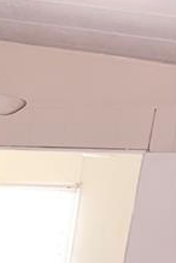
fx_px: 697
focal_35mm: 95
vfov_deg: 18.6
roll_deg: -3.6
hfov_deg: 12.7
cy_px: 411
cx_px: -168
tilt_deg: -16.0
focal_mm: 5.96
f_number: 1.6
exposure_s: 1/5
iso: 160
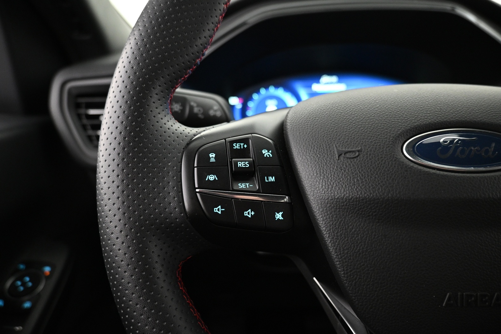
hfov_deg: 73.7
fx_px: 334
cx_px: 250
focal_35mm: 24
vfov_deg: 53.1
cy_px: 167
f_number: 3.5
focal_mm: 16
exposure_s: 1/15
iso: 1600
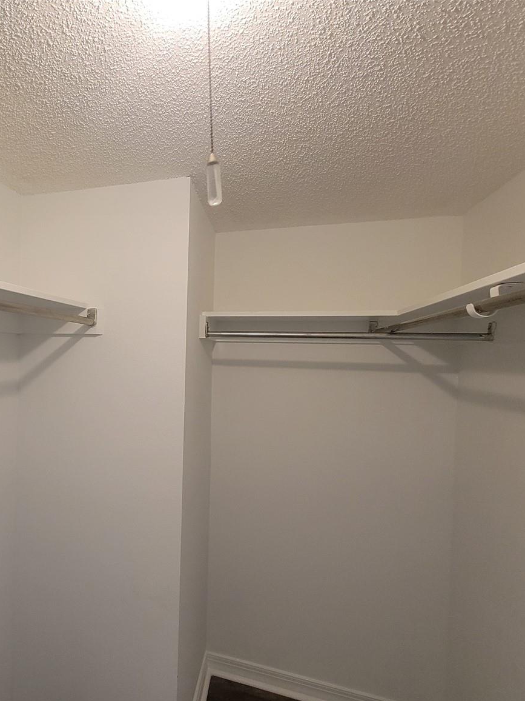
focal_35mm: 18
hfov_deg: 67.2
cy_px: 363
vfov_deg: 87.7
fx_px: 364
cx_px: 133
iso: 320
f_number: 2.2
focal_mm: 2.2
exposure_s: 1/60
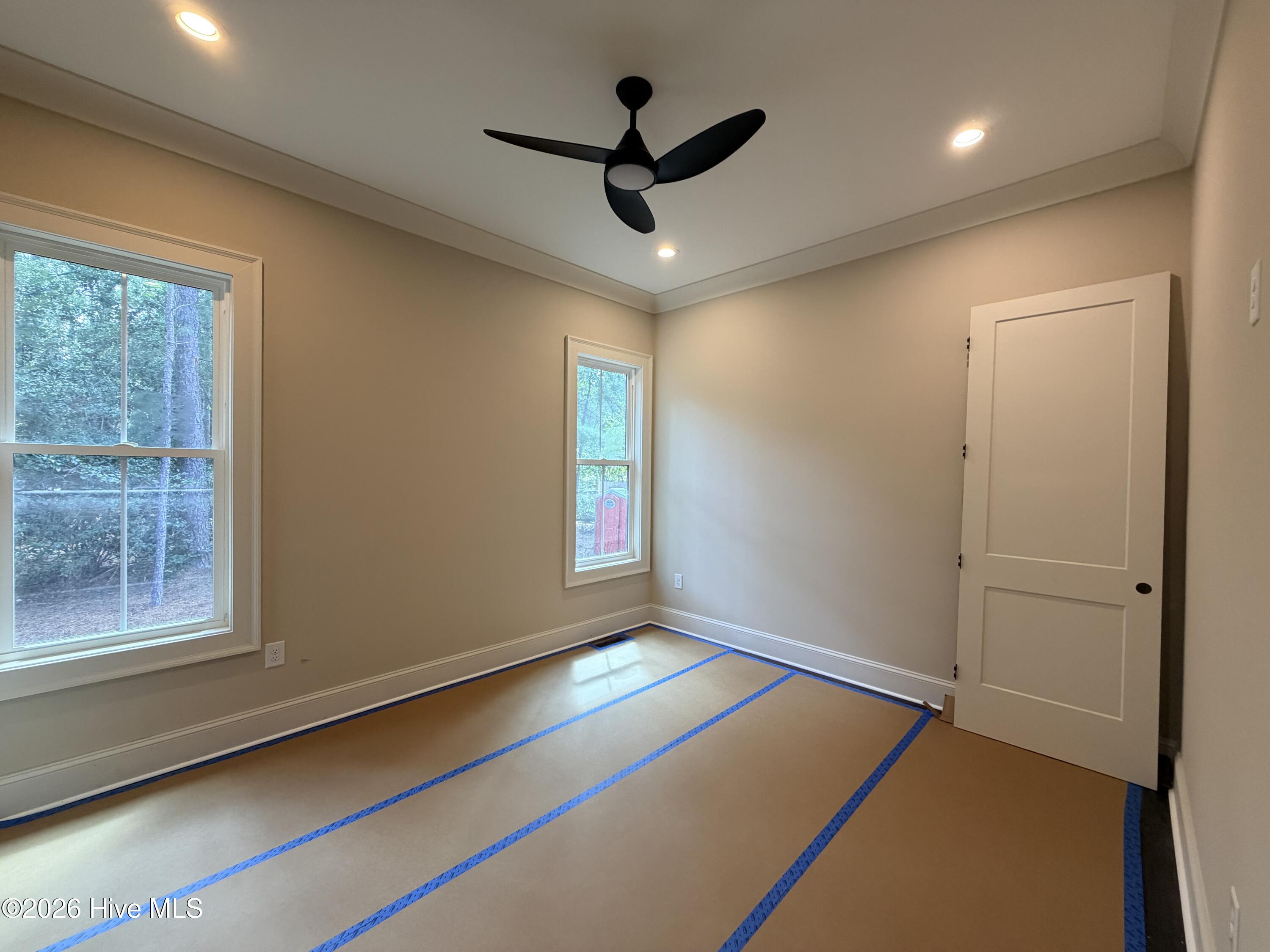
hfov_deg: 102.1
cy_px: 476
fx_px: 514
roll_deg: -0.1
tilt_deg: -1.5
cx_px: 635
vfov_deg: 85.7
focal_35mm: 14
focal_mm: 2.22
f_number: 2.2
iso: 200
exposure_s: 1/120
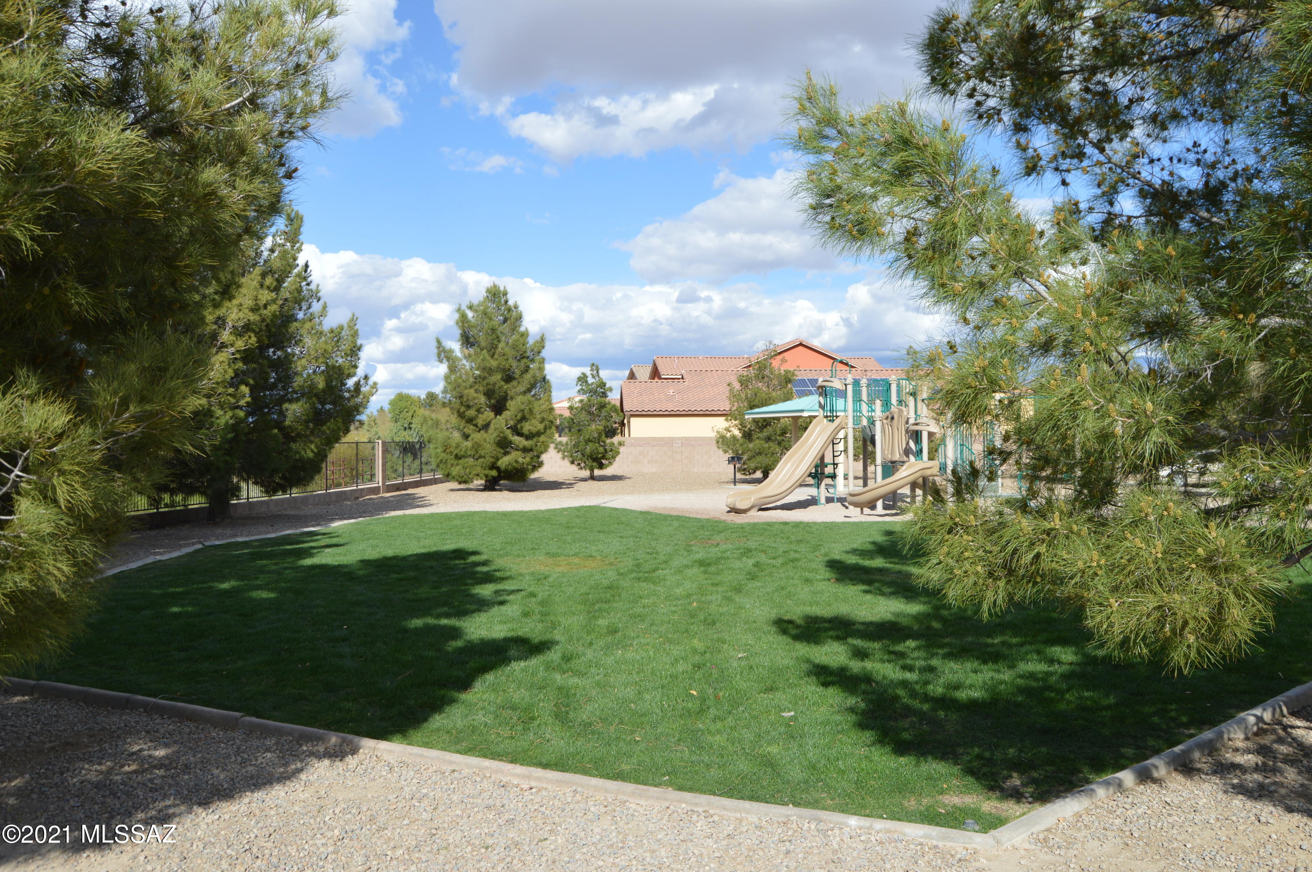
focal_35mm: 27
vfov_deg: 47.8
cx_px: 656
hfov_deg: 67.4
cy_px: 436
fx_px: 983
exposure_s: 1/250
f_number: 8
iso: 100
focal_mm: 18
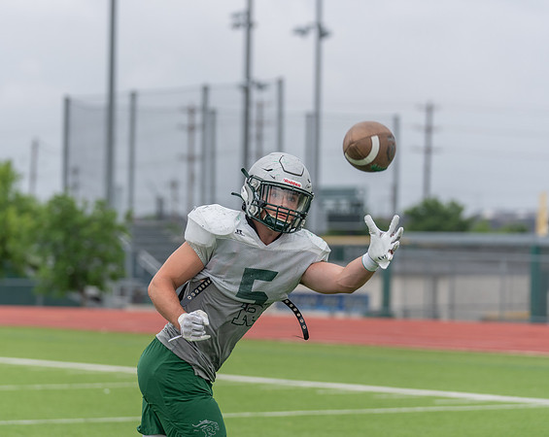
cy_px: 228
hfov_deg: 11.6
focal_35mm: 167
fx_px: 2710
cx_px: 242
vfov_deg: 9.2
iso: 200
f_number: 3.5
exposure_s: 1/1250
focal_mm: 134
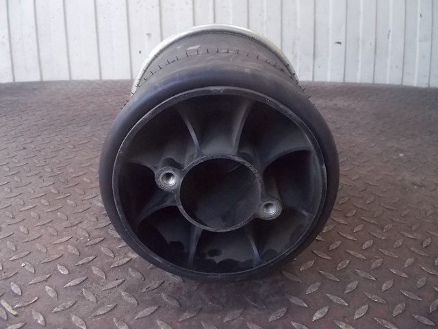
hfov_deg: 61.7
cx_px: 219
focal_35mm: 29
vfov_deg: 48.2
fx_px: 367
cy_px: 164
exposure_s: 1/25
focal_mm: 4.1
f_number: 3.3
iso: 400
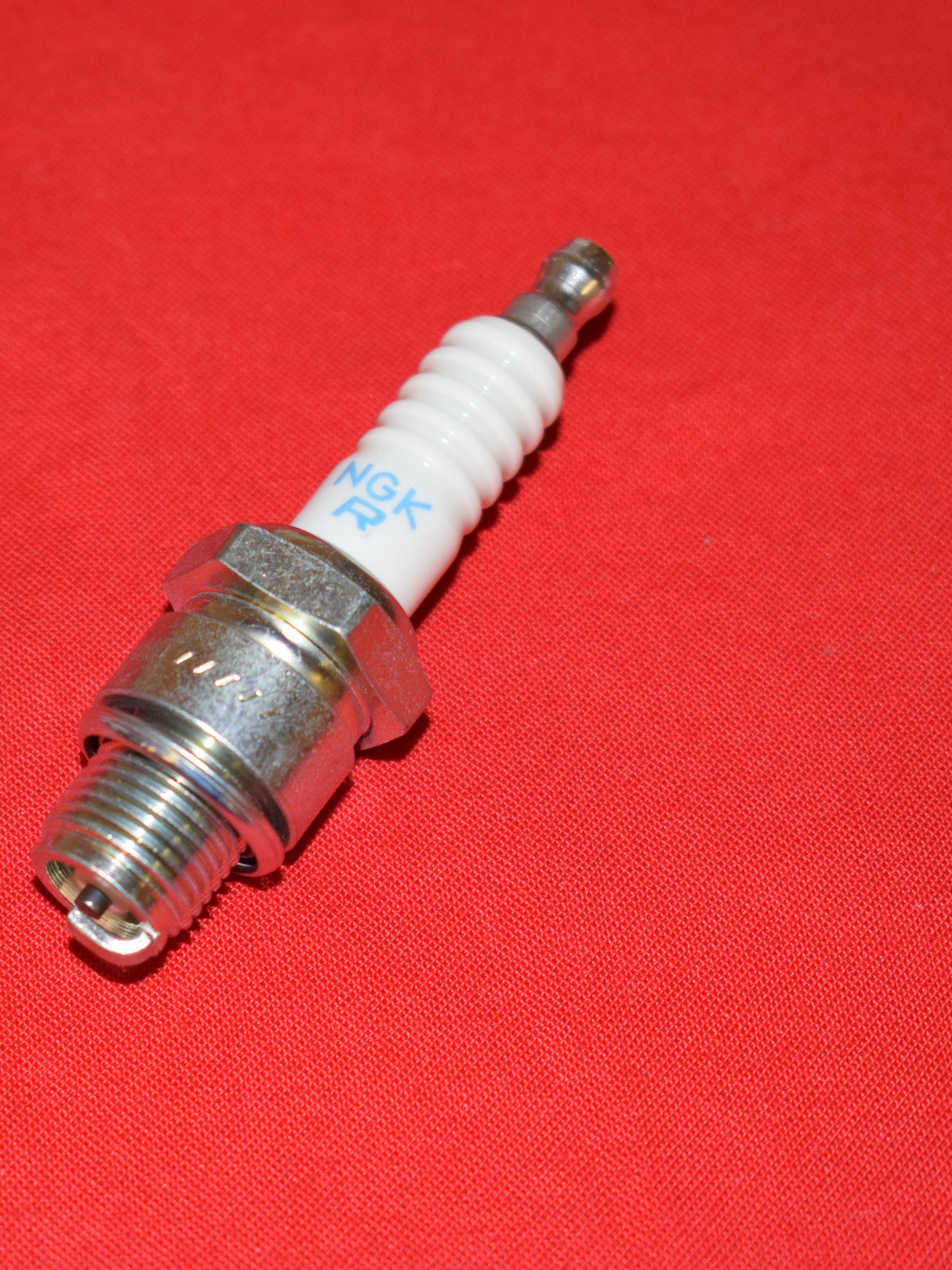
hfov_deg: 14.2
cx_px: 258
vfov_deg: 18.9
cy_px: 635
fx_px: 3814
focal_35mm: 104
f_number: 5.3
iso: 1250
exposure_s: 1/200
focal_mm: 48
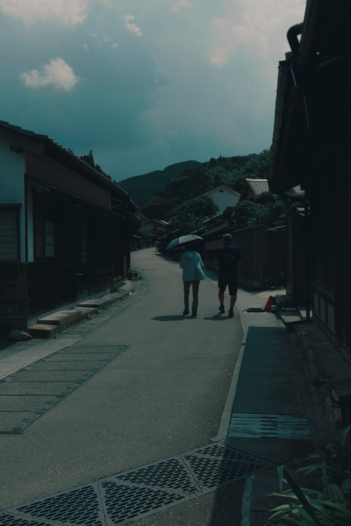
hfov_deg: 33.4
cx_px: 176
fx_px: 585
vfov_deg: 48.5
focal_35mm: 40
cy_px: 263
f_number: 8
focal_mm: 40
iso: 640
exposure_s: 1/2000
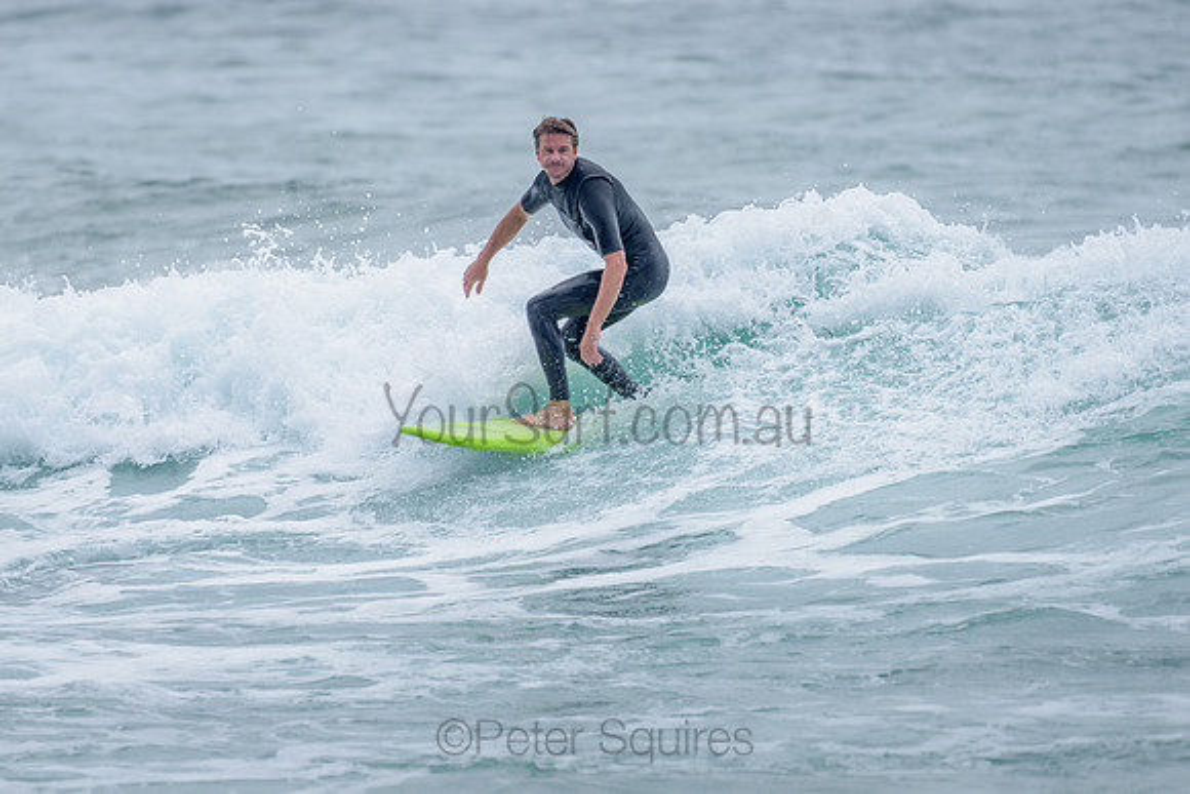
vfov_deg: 2.2
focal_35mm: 613
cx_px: 460
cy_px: 360
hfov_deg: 3.4
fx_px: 20270
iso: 200
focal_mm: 500
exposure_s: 1/2000
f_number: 5.6
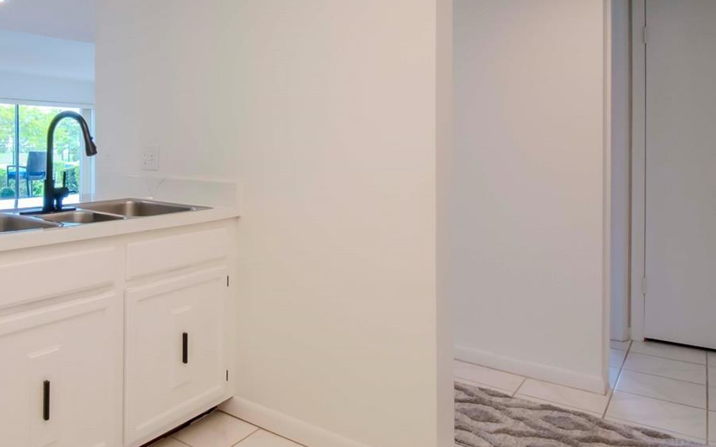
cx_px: 185
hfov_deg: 64.6
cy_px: 151
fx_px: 527
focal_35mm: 27
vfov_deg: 45.3
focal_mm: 10
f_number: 14
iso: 800
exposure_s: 1/20
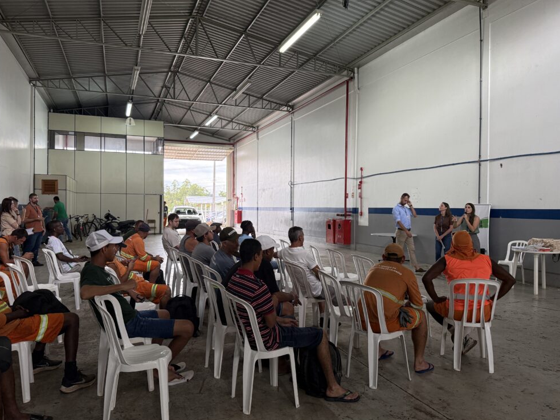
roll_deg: -0.8
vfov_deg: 54.9
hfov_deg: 69.4
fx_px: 404
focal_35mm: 25
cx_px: 270
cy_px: 209
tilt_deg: +0.3
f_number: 1.78
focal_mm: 6.76
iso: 250
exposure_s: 1/120
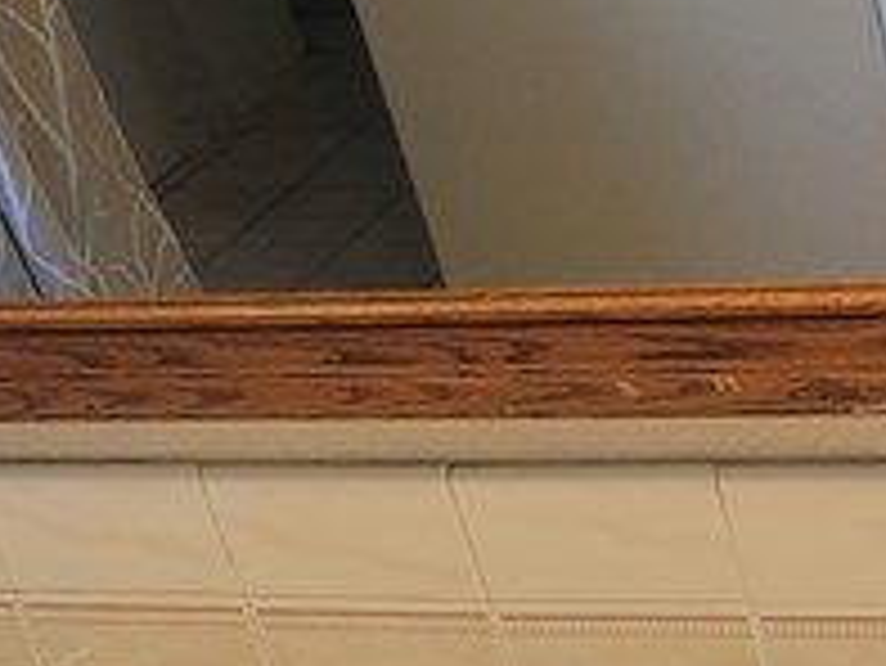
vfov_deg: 10.2
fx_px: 3457
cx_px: 994
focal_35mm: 135
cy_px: 1332
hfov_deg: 14.3
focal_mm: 5.4
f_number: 1.8
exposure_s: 1/120
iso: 80
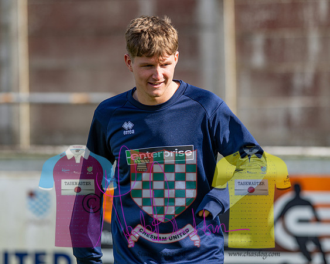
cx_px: 176
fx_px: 2222
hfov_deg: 8.5
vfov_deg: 6.8
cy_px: 132
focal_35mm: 228
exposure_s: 1/2000
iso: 50
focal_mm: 135
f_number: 1.8
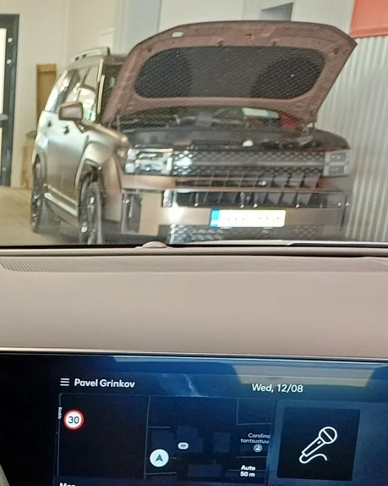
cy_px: 503
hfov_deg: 20.9
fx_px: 976
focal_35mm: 68
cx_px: -84
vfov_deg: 26.2
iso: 400
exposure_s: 1/25
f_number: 1.8
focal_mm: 4.65
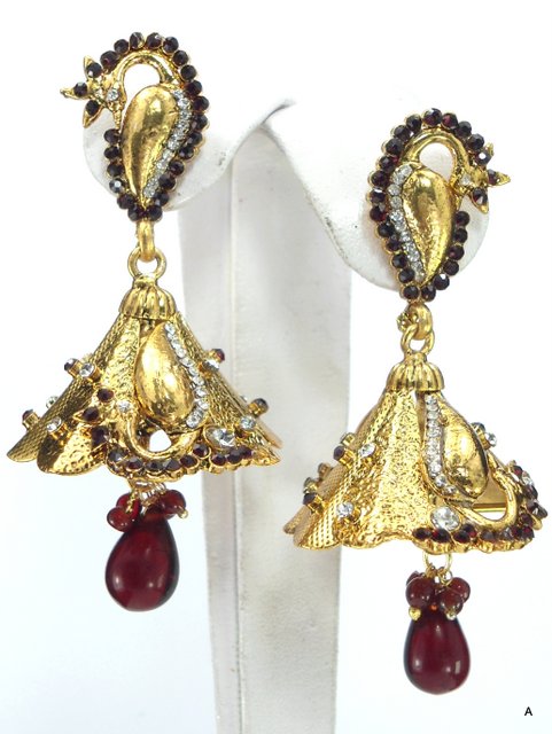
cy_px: 367
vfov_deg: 50.1
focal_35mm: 37
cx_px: 276
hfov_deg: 38.7
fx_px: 786
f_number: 3.2
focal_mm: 6.7
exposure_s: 1/100
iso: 80
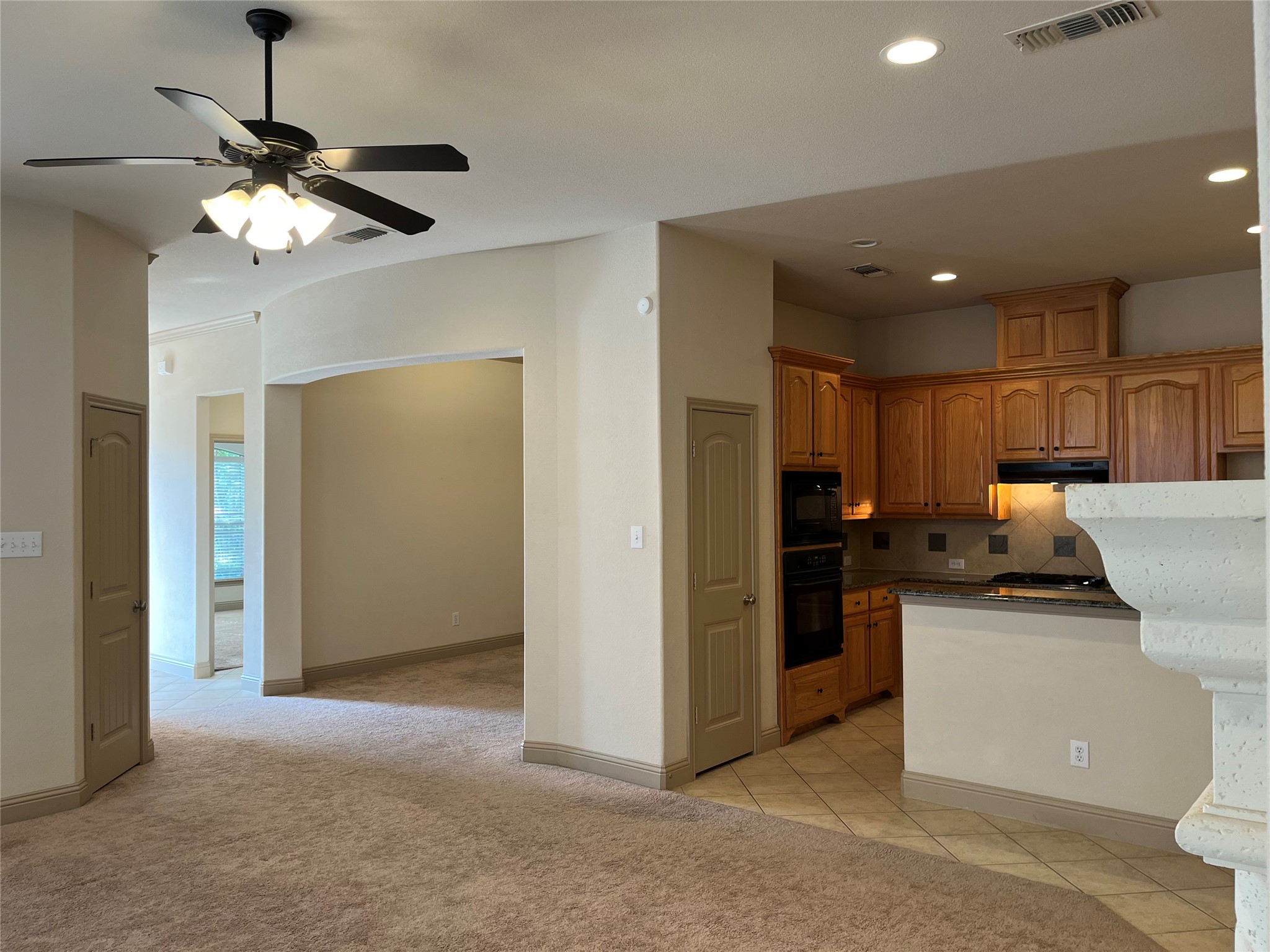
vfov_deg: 53.1
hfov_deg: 67.3
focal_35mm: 26
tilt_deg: +1.9
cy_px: 476
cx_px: 635
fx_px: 954
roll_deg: +1.2
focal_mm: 5.1
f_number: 1.6
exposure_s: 1/60
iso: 80
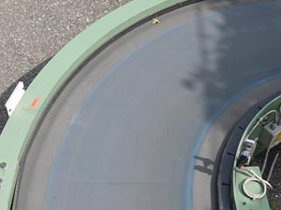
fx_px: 520
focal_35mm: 64
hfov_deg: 30.3
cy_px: 135
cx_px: 133
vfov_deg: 22.9
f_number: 6.3
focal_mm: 15
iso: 100
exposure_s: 1/400
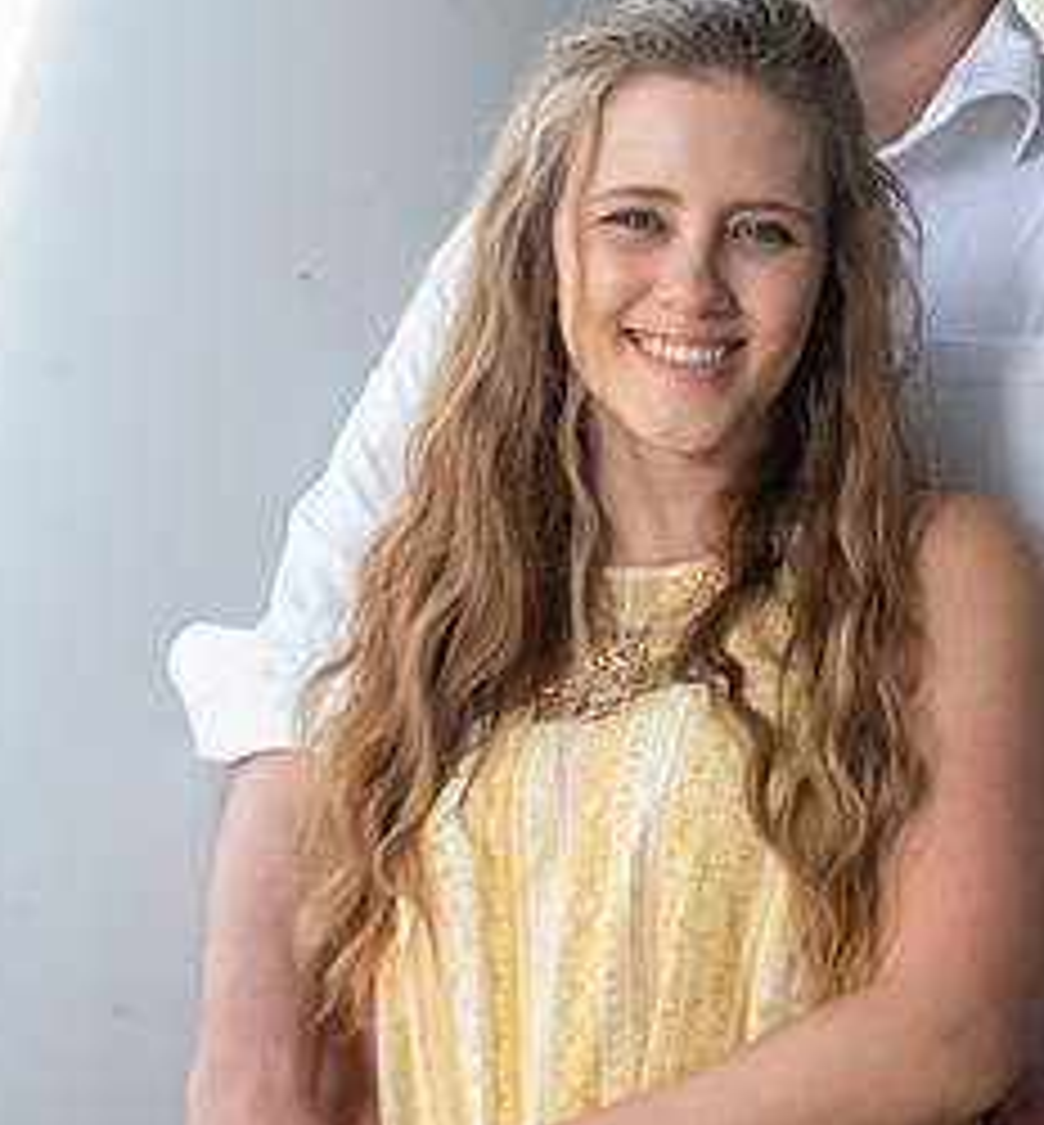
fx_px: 8477
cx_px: 998
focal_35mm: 239
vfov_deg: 7.6
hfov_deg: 7.0
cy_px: 426
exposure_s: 1/160
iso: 50
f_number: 4
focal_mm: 100
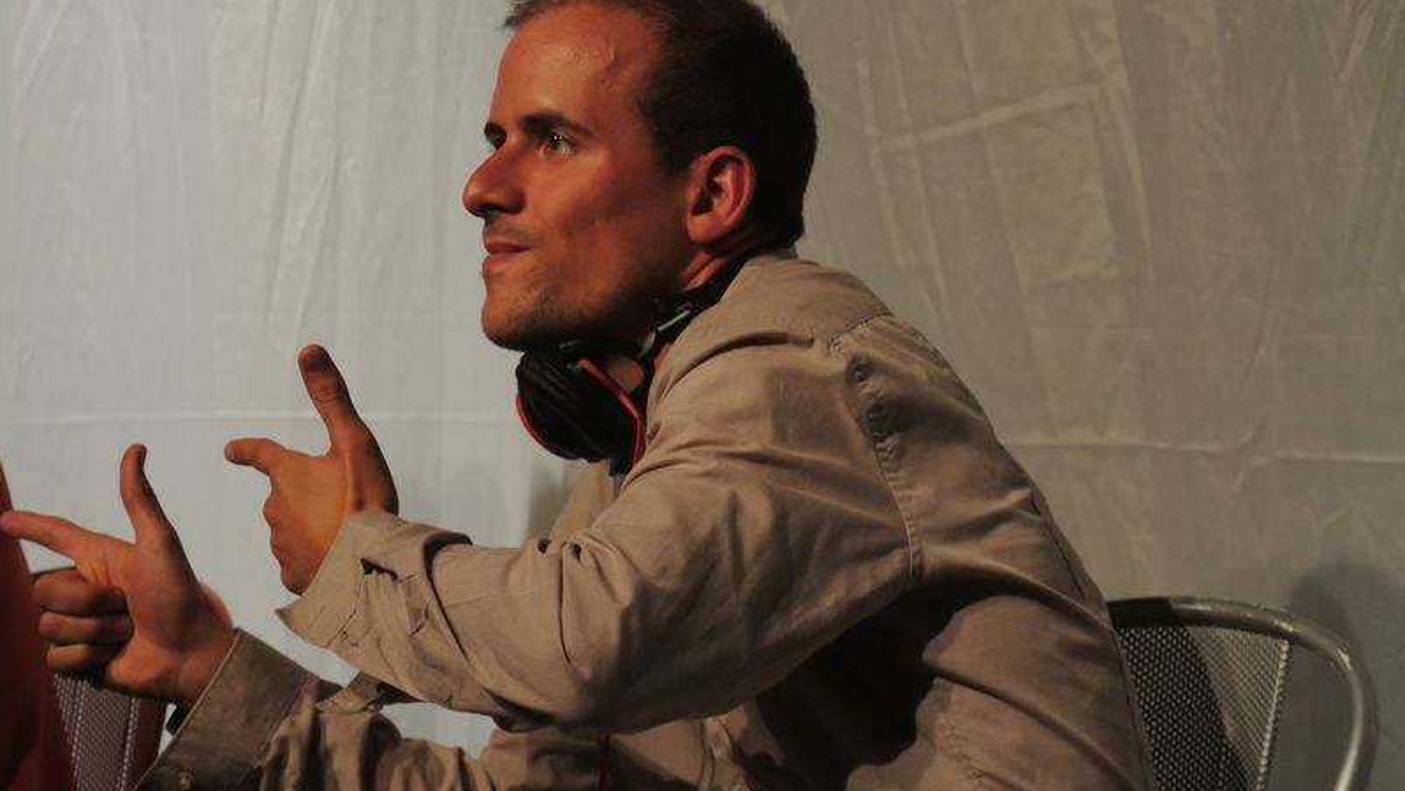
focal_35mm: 245
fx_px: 9128
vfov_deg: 5.0
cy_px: 380
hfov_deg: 8.8
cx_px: 702
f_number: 5
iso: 720
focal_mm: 86.5
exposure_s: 1/30
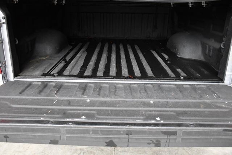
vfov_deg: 40.0
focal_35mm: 33
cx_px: 116
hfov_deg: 57.2
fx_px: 213
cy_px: 78
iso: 2500
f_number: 3.5
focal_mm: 22
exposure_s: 1/1250
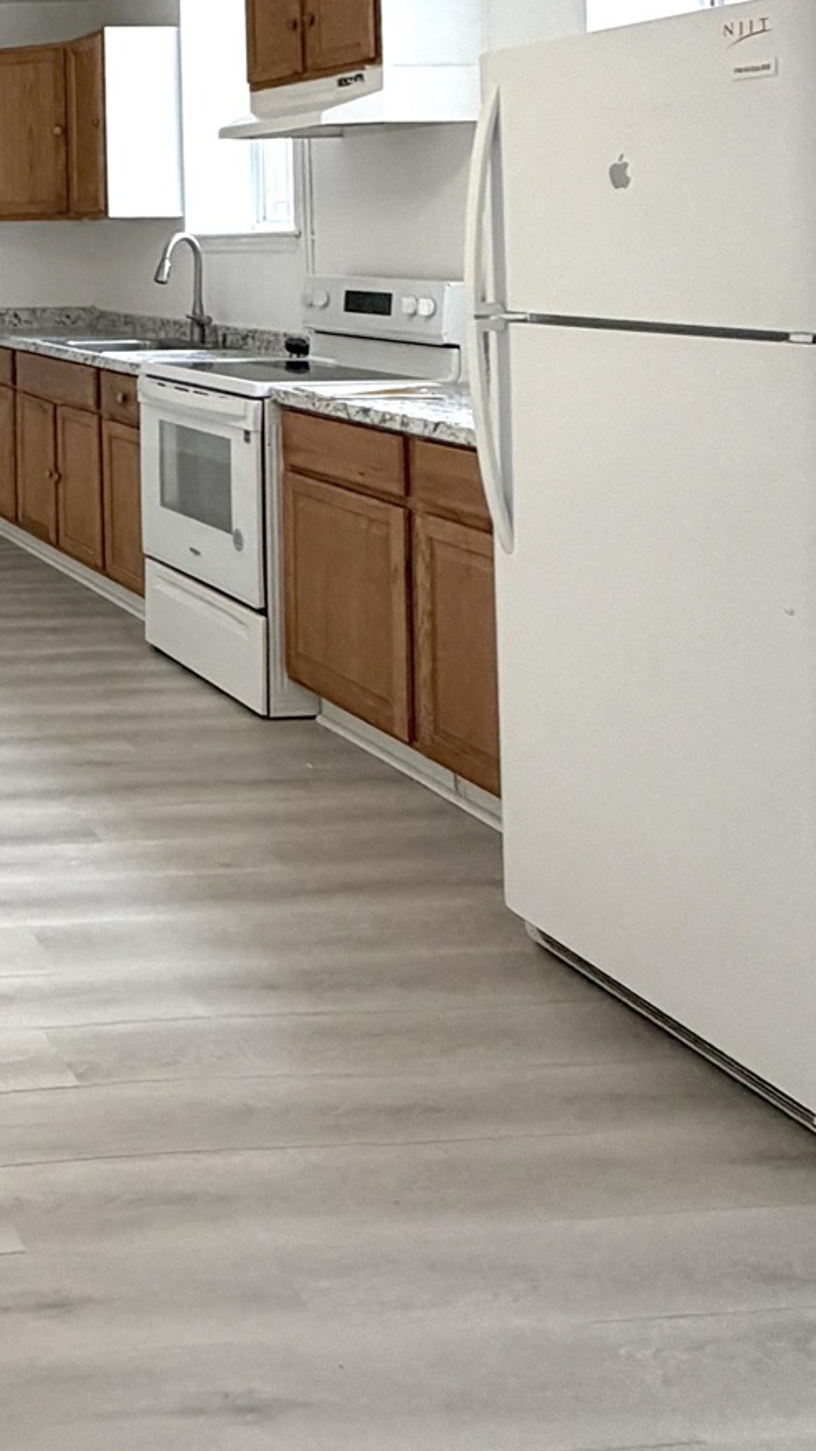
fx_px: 1540
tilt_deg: +0.3
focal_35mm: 40
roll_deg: +0.8
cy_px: 220
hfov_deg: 24.0
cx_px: -375
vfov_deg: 46.8
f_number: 2.2
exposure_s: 1/120
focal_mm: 2.22
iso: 200
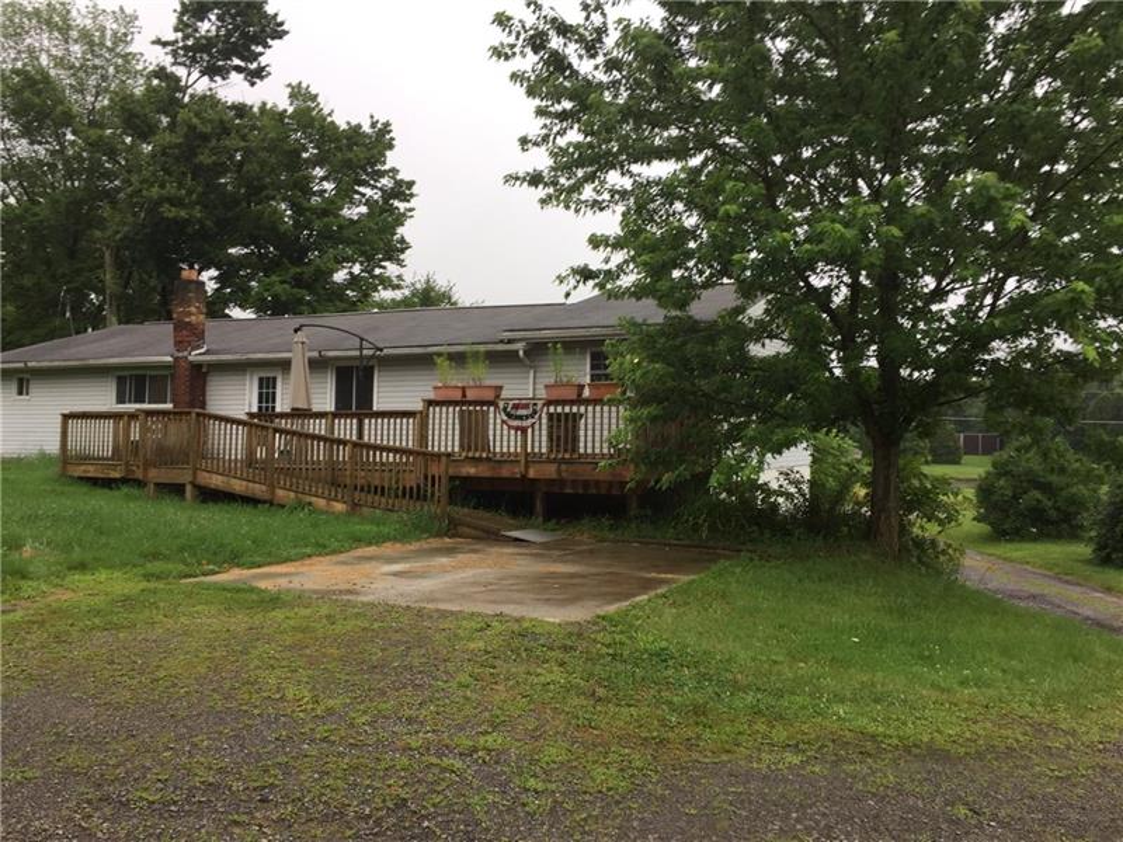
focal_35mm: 29
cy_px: 421
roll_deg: -1.7
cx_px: 562
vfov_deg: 48.2
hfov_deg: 61.7
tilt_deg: +0.5
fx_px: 941
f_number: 2.2
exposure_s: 1/215
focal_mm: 4.15
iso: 32
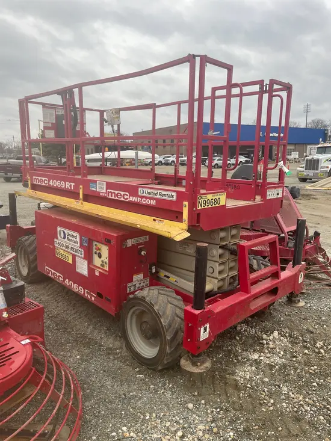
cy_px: 220
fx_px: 331
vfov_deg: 67.3
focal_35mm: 26
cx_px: 166
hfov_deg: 53.1
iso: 50
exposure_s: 1/577
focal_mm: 5.1
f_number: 1.6
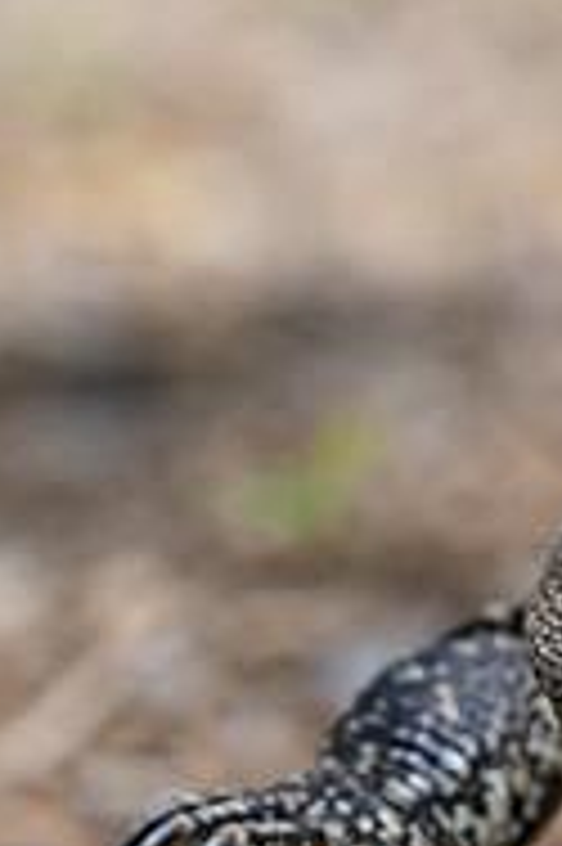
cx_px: 1259
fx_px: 45649
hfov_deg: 0.7
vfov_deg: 1.1
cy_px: 741
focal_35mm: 1946
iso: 180
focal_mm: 400
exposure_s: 1/1250
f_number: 4
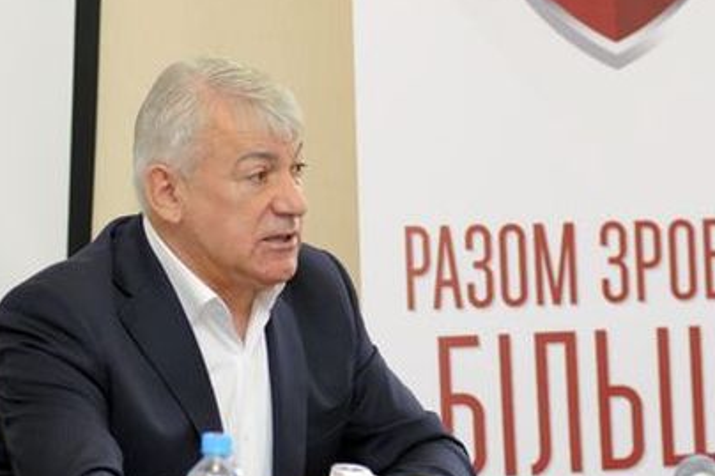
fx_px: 4385
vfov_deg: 6.2
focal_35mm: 221
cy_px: 257
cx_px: 460
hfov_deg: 9.3
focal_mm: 85
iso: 250
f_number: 3.2
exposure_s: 1/100
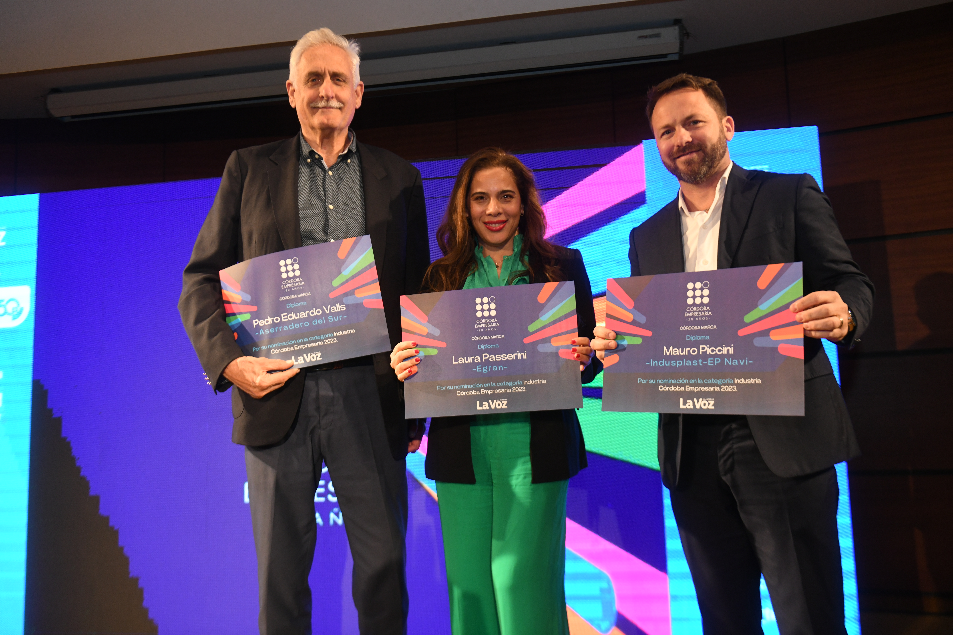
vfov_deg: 41.1
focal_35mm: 32
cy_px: 318
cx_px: 476
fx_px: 847
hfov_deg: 58.7
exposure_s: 1/200
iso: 1600
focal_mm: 32
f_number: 3.5
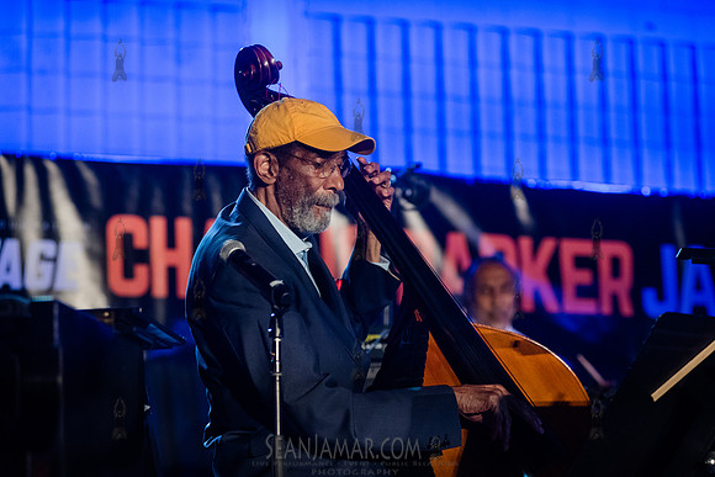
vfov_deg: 11.4
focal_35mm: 120
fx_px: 2384
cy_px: 238
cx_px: 358
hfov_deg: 17.1
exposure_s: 1/800
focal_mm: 120
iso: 5000
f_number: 4
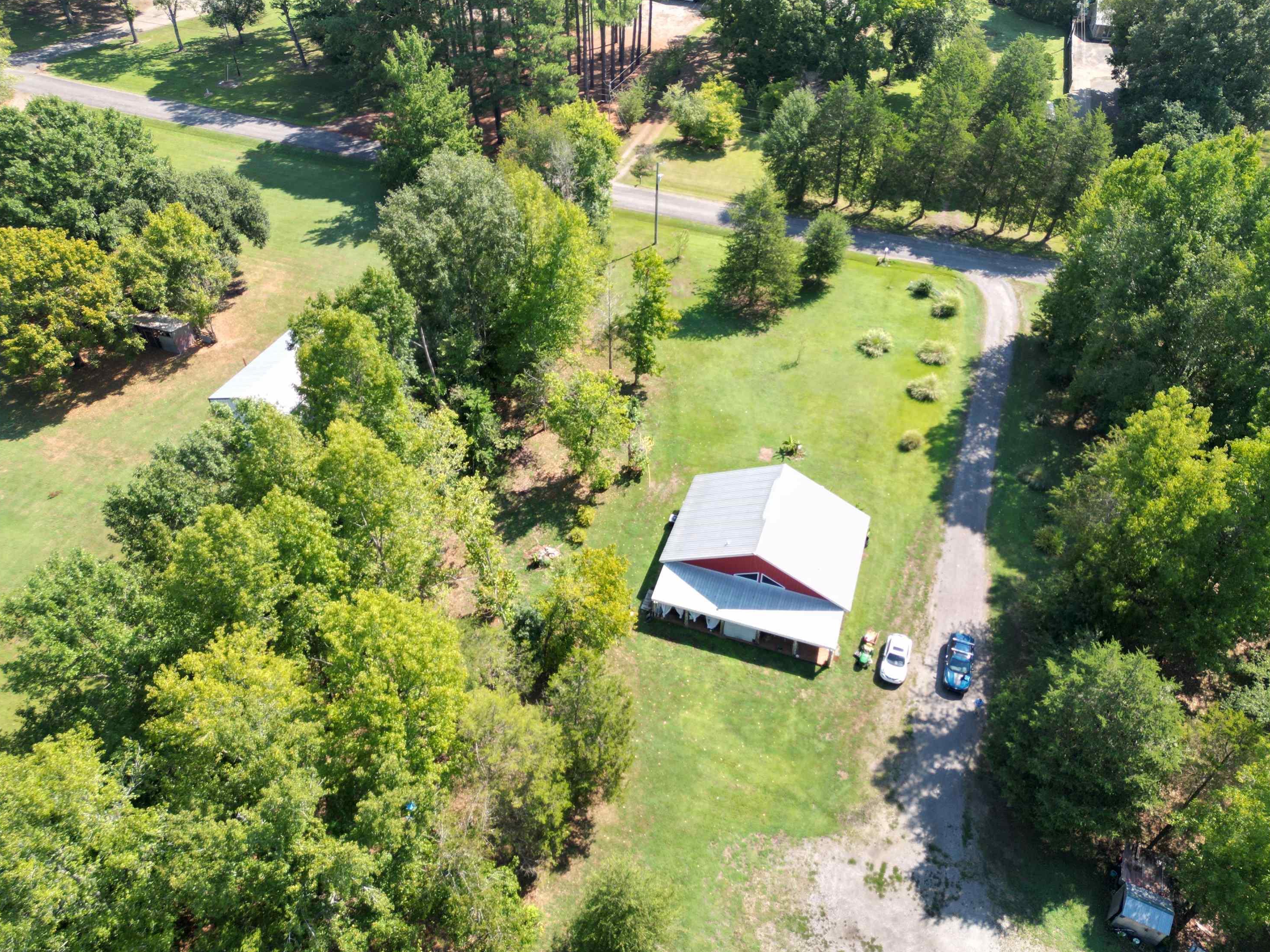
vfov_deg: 54.9
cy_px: 457
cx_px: 656
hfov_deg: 69.4
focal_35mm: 25
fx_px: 917
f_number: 1.7
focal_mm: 6.72
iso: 110
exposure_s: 1/160
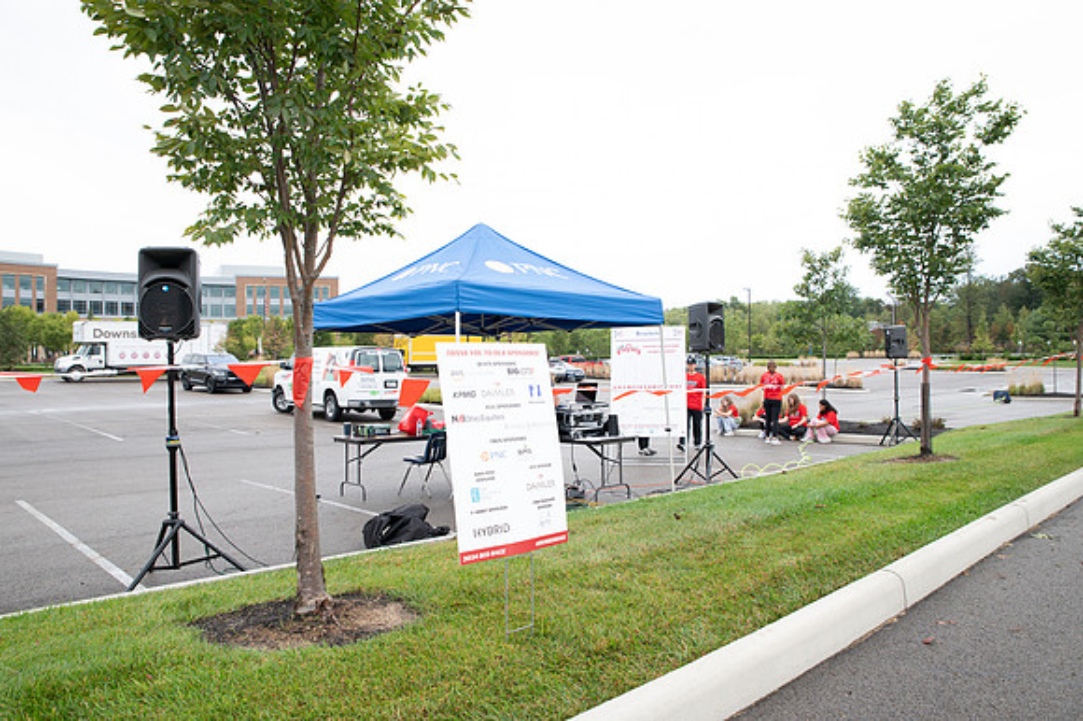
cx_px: 542
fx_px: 750
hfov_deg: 71.7
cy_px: 360
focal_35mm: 25
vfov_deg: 51.4
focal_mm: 24
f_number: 5
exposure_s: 1/160
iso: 640
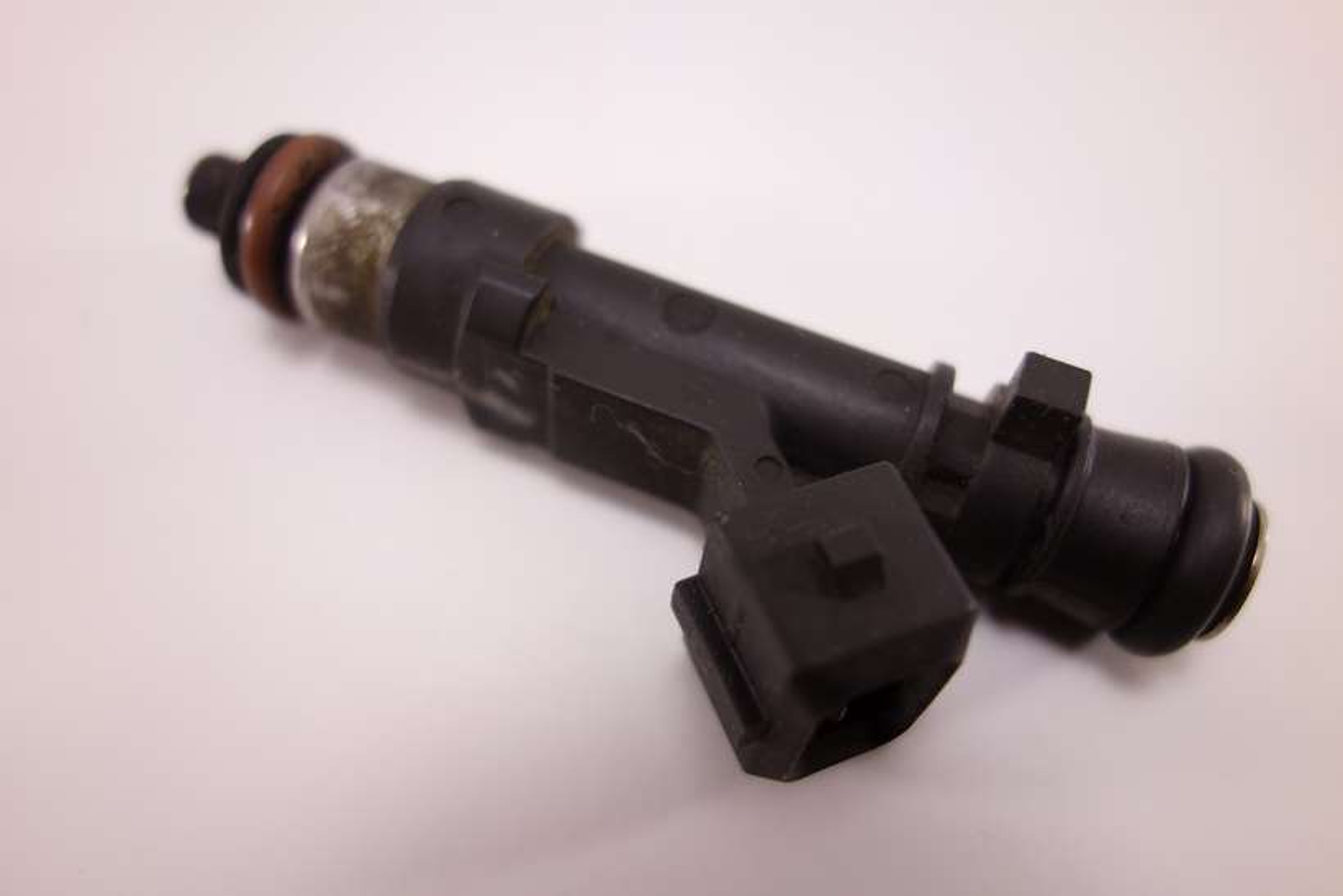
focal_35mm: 28
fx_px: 1045
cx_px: 672
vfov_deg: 46.4
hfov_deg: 65.5
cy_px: 448
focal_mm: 10.4
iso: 125
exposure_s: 1/100
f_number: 2.5
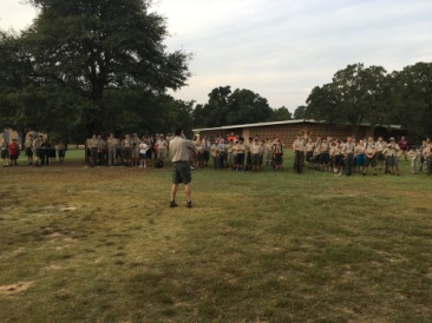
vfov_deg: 48.2
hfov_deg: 61.7
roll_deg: -0.4
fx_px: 362
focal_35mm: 29
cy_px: 162
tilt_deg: -3.5
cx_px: 216
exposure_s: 1/120
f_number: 2.2
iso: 25
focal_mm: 4.15
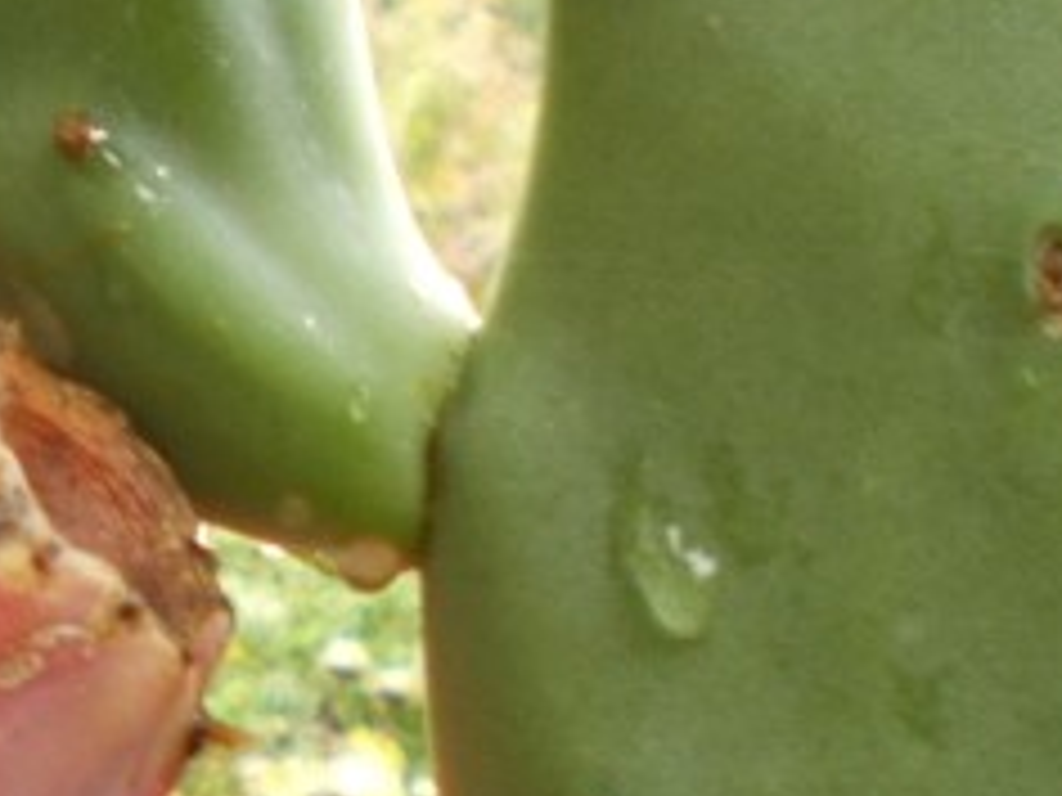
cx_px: -220
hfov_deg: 17.1
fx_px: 3375
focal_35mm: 110
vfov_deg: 13.3
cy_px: 783
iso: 80
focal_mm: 4.6
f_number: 3.2
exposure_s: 1/25
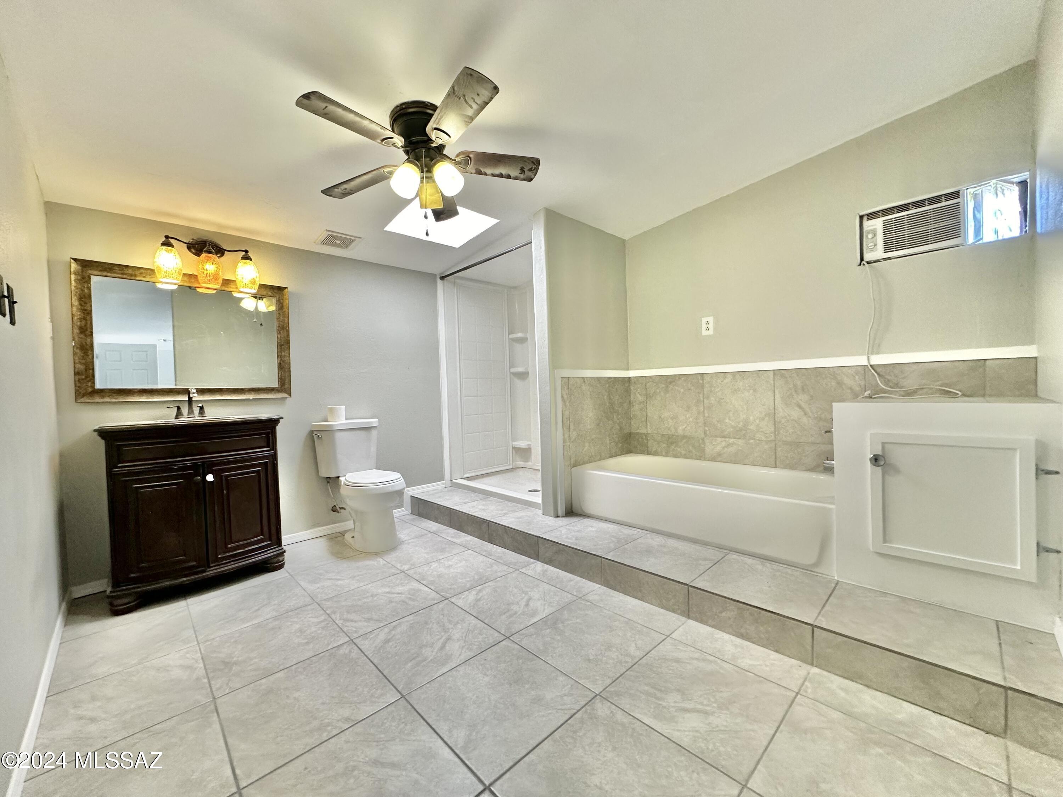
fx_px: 430
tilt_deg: -0.3
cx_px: 532
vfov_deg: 85.7
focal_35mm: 14
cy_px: 398
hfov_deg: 102.1
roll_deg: +2.1
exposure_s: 1/120
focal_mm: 2.22
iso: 200
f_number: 2.2
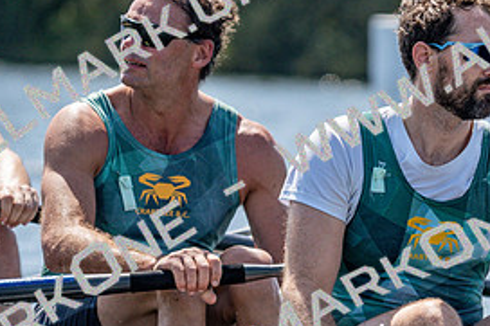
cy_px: 179
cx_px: 497
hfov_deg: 3.0
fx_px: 9236
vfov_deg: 2.0
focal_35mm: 679
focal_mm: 318
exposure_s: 1/2000
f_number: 6.3
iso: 500
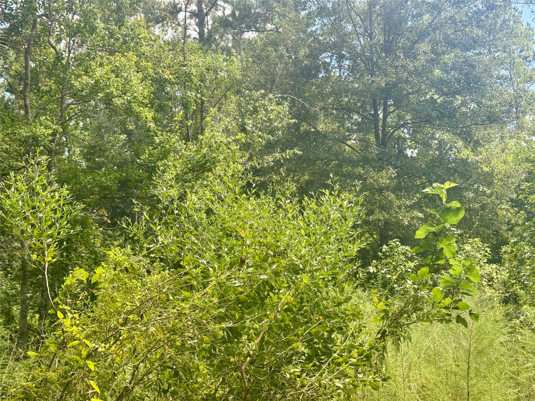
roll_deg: +1.3
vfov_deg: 30.3
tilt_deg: +5.1
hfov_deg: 39.7
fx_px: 742
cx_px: 268
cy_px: 200
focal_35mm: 48
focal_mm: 6.76
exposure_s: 1/553
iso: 64
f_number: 1.78
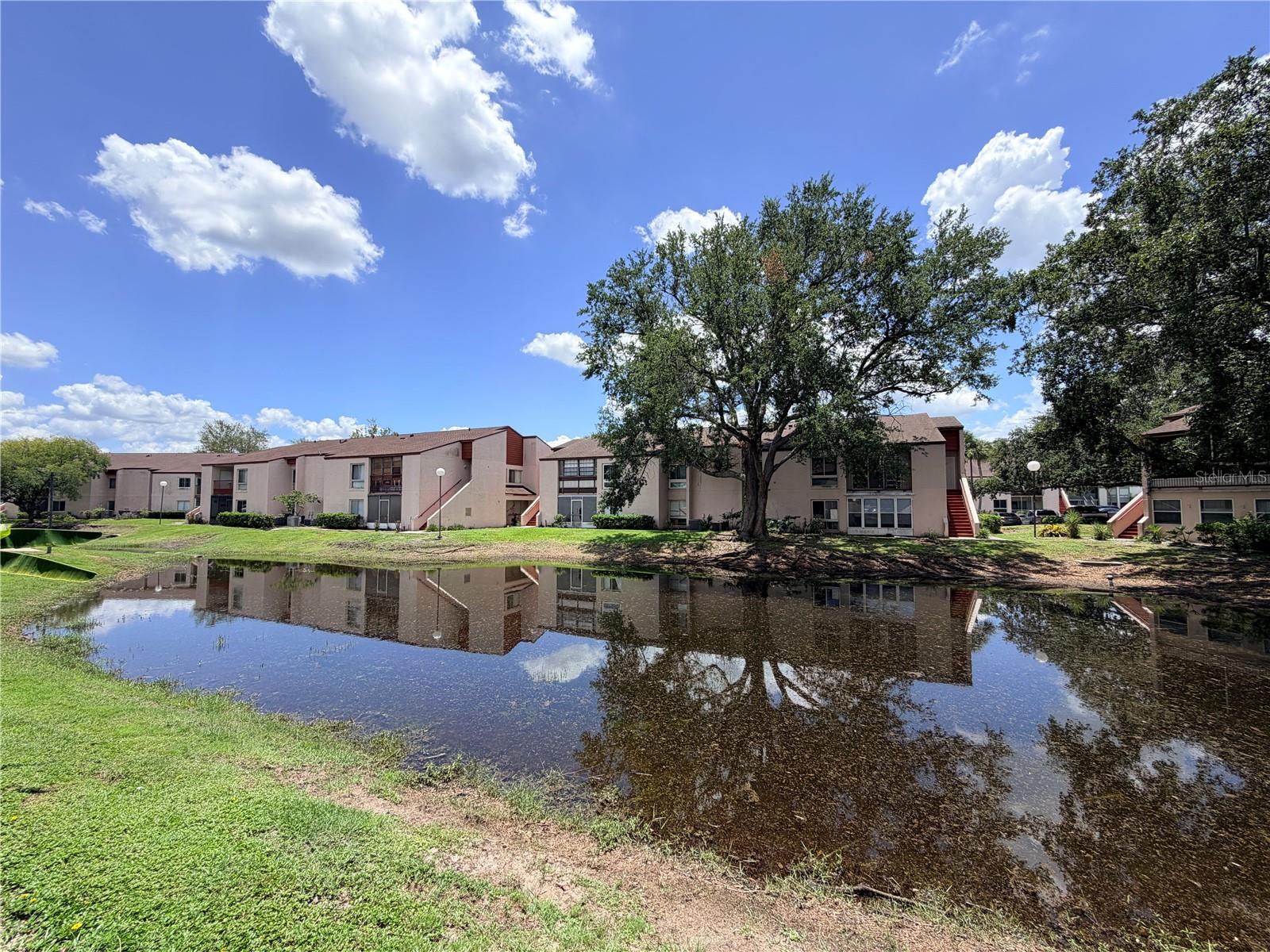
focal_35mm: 14
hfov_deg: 102.1
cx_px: 635
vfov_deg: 85.7
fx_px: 514
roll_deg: +0.1
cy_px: 476
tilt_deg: +3.5
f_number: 2.2
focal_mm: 2.22
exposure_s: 1/770
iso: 20
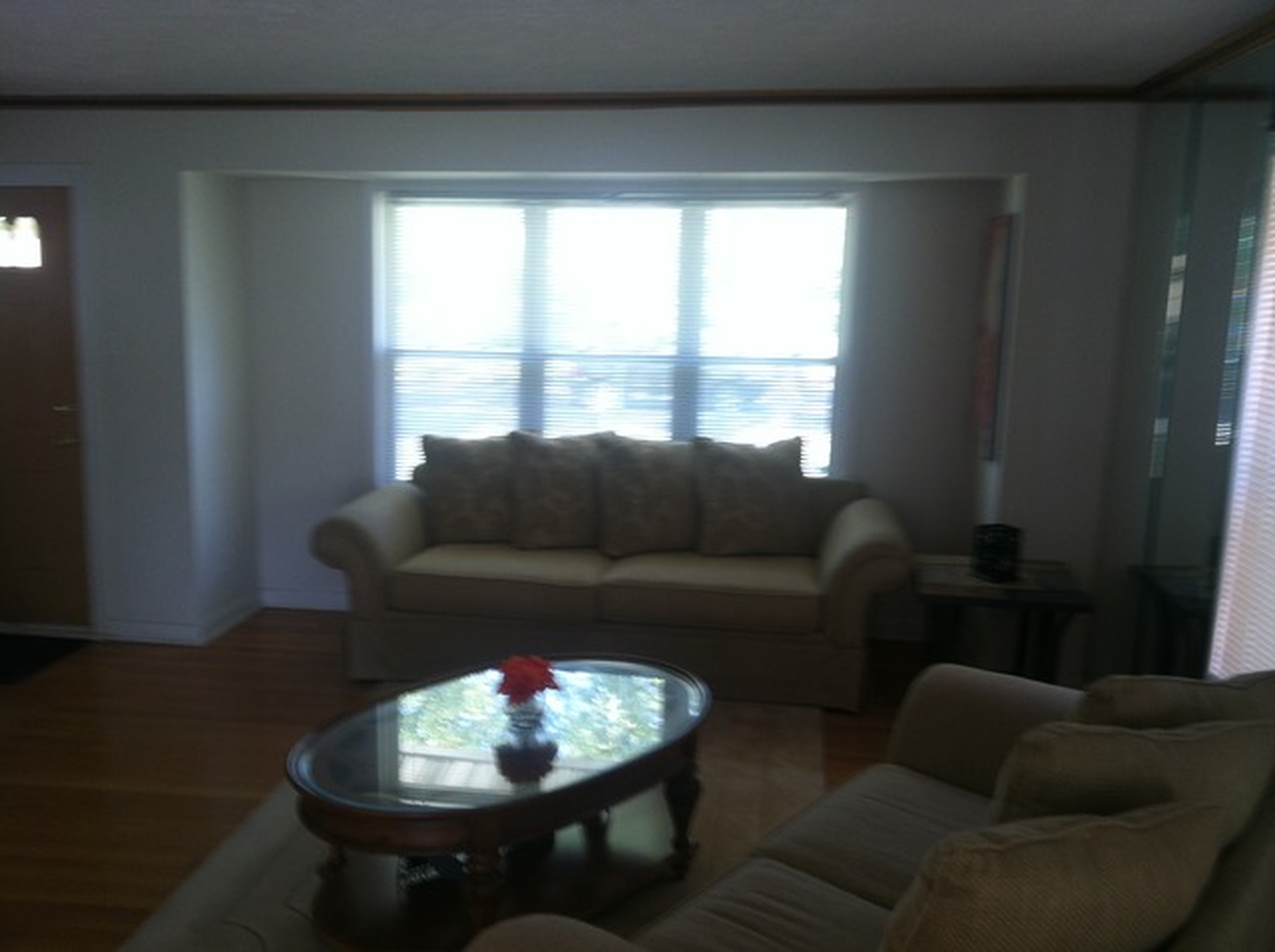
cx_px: 638
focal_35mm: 35
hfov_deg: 52.7
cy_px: 476
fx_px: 1287
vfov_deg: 40.6
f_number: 2.8
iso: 80
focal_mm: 3.85
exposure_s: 1/20
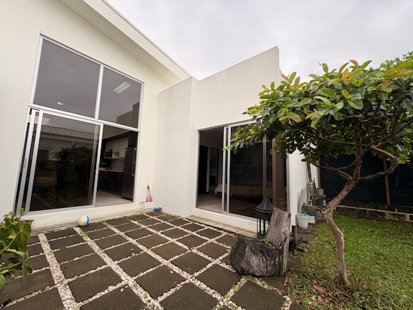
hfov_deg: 102.1
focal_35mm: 14
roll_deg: -1.8
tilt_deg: +6.2
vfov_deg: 85.7
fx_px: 167
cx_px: 206
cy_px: 155
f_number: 2.2
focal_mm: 2.22
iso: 40
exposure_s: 1/636
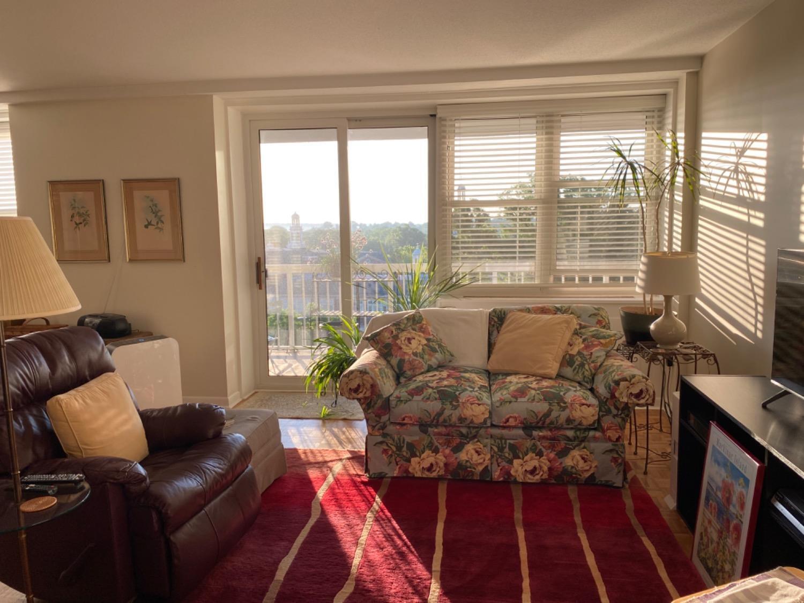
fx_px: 604
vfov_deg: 53.1
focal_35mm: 26
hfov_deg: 67.3
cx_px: 402
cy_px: 302
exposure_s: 1/168
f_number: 1.8
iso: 32
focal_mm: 4.25
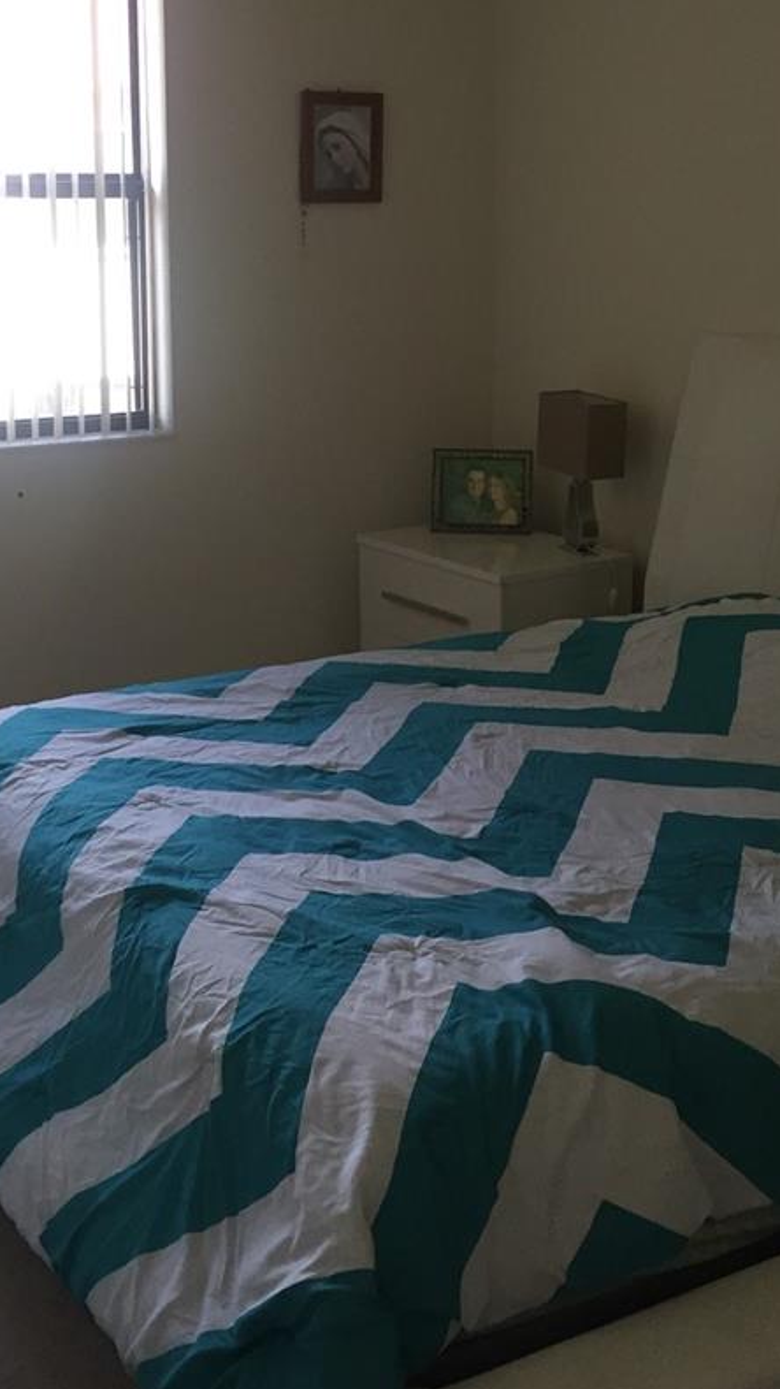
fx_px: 1766
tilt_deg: -8.4
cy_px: 487
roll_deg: +1.4
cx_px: 383
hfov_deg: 24.9
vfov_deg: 42.4
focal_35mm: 48
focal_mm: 4.15
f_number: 2.2
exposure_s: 1/30
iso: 40
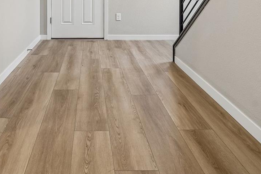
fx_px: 234
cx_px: 94
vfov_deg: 36.1
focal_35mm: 32
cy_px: -5
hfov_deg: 57.4
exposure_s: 1/20
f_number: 8
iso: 400
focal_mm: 14.6
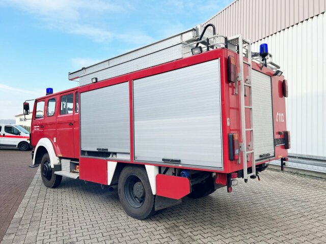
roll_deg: -1.3
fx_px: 245
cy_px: 122
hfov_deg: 67.3
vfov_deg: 53.1
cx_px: 163
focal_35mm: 26
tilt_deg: +3.7
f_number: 1.5
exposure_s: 1/1698
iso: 50
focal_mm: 5.7
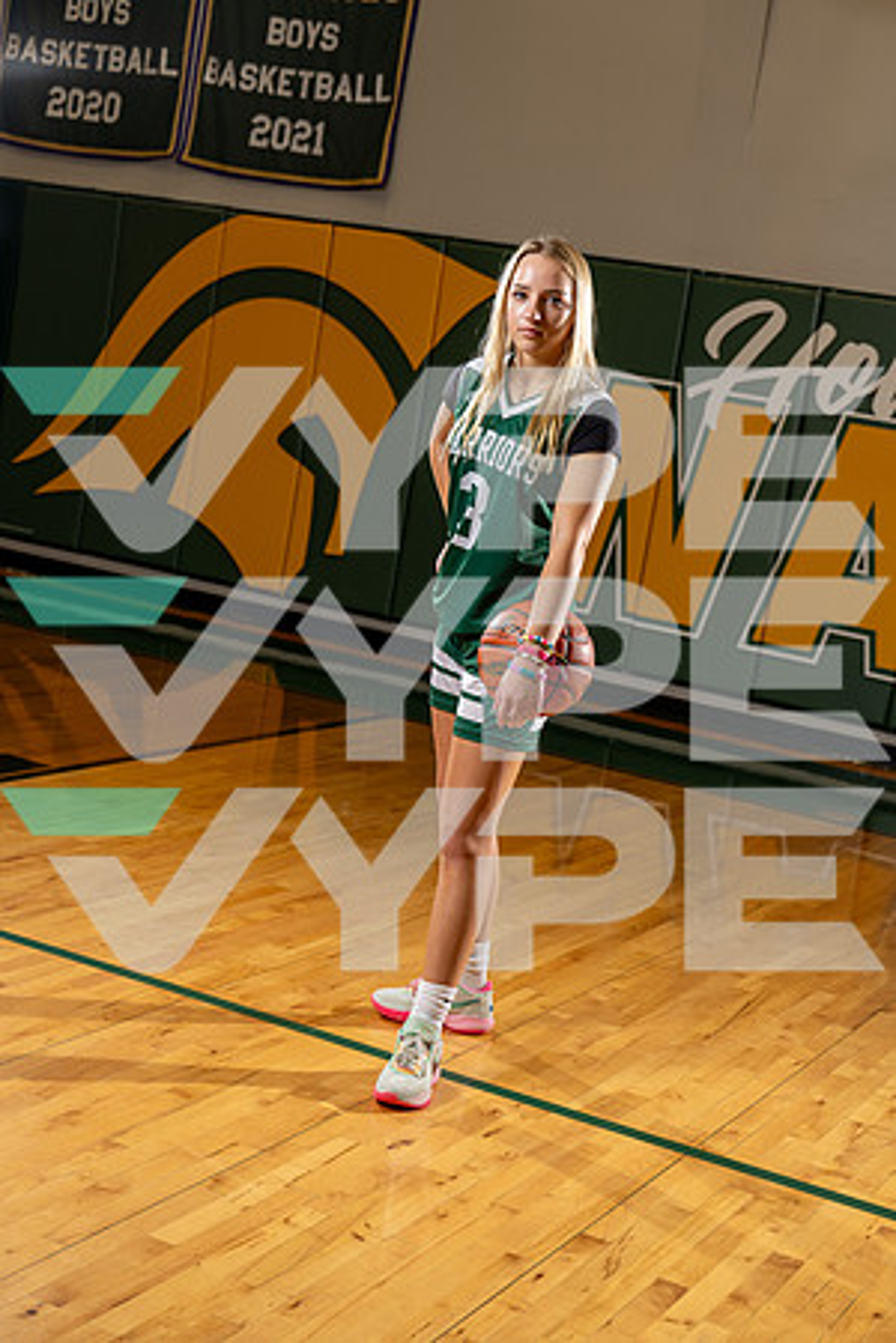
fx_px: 2128
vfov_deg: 35.1
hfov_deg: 23.8
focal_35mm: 57
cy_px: 672
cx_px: 448
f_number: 4
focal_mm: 57
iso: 250
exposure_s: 1/250
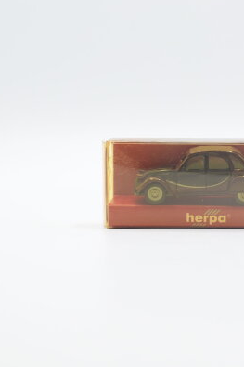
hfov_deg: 16.9
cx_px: 207
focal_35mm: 80
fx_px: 812
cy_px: 184
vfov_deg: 25.4
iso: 400
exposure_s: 1/160
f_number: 8
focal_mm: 35
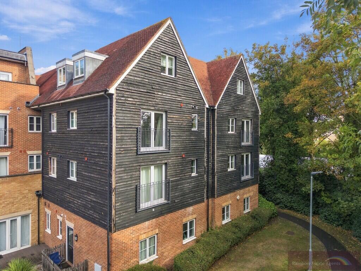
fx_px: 250
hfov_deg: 71.6
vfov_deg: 56.8
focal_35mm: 24
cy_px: 136
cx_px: 180
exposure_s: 1/500
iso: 100
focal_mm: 8.7
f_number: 1.8
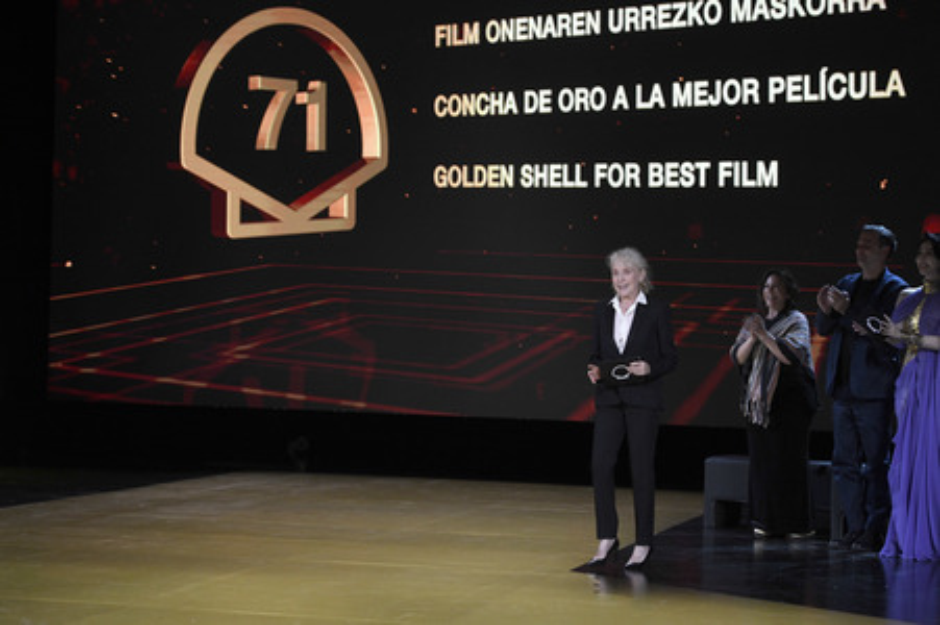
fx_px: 2400
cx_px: 470
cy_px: 312
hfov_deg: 22.2
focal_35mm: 92
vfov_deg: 14.8
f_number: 4
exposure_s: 1/400
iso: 2000
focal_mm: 92
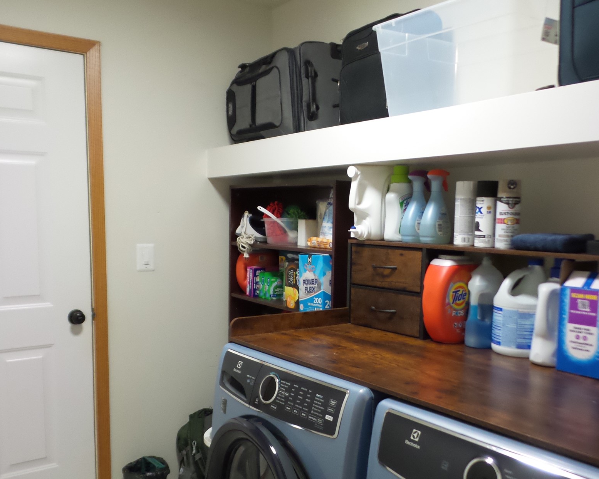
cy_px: 270
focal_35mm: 36
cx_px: 312
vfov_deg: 41.1
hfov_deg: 50.3
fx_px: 638
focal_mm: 5
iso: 400
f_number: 2.9
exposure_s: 1/30
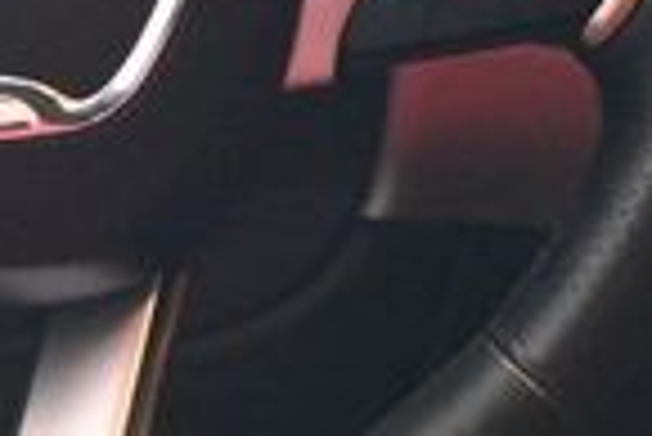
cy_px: -117
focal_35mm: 165
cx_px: -45
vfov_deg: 8.2
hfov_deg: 12.2
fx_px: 2995
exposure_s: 1/60
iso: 5600
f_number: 4.2
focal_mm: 25
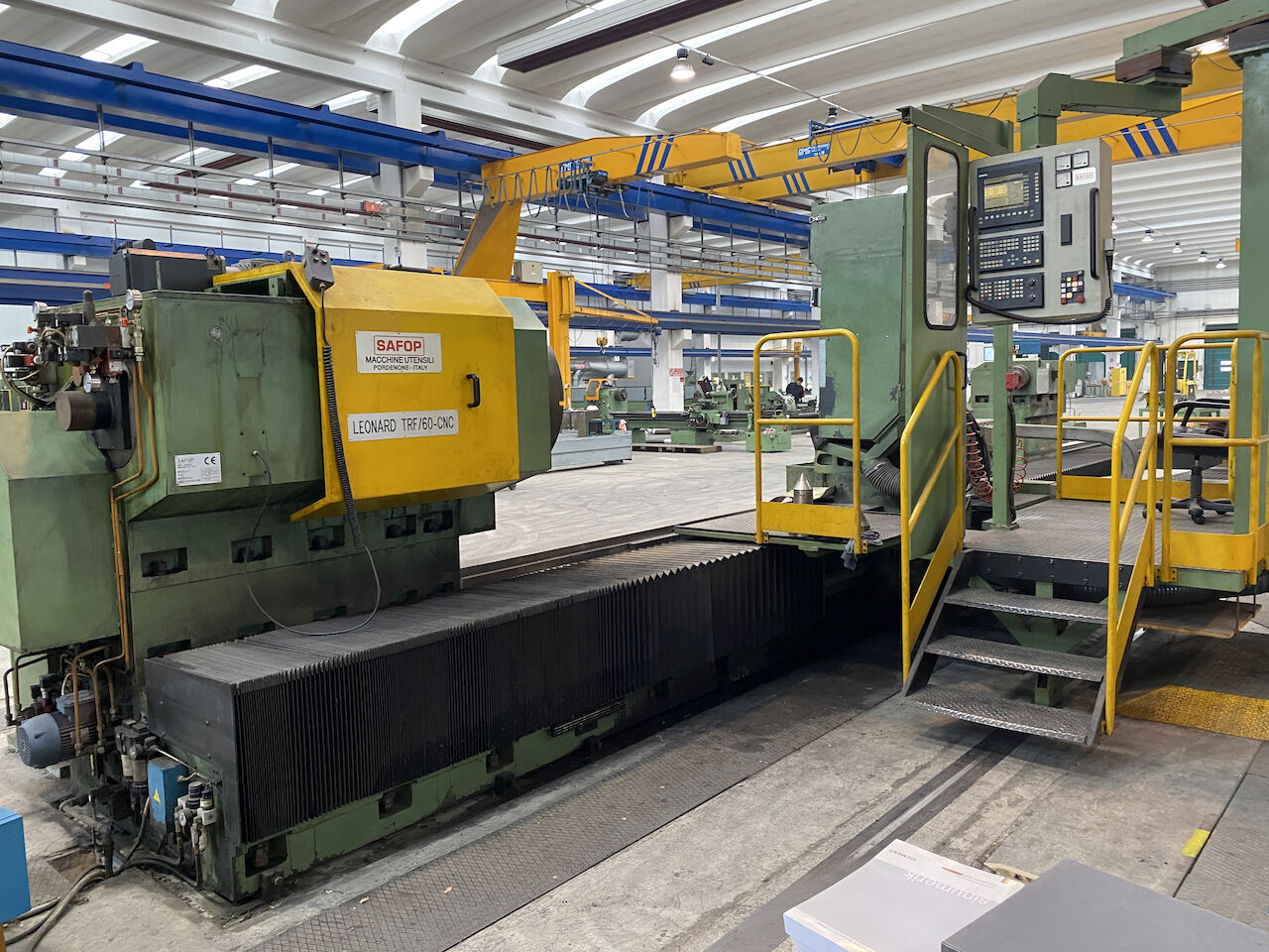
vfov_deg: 53.1
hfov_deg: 67.3
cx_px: 634
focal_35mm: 26
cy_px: 476
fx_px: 953
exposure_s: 1/50
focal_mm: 4.25
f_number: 1.8
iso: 200
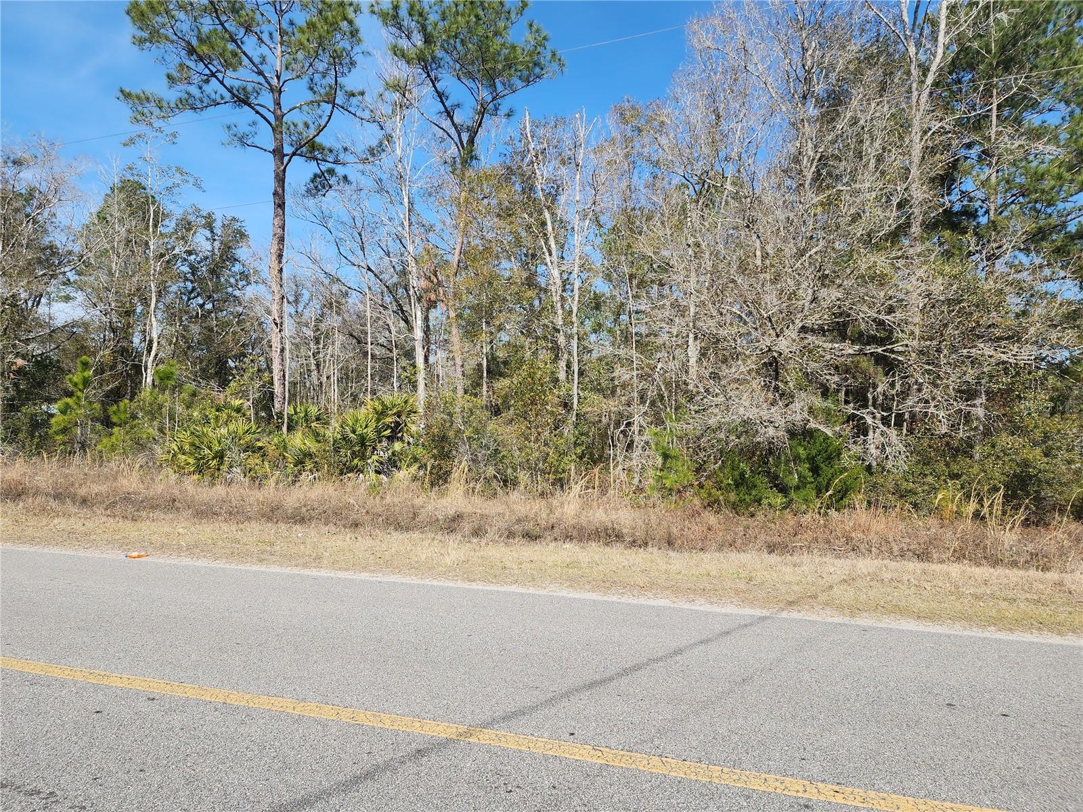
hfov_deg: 73.9
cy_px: 406
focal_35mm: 23
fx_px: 720
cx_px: 542
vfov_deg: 58.9
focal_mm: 6.4
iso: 12
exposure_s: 1/771
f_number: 1.8
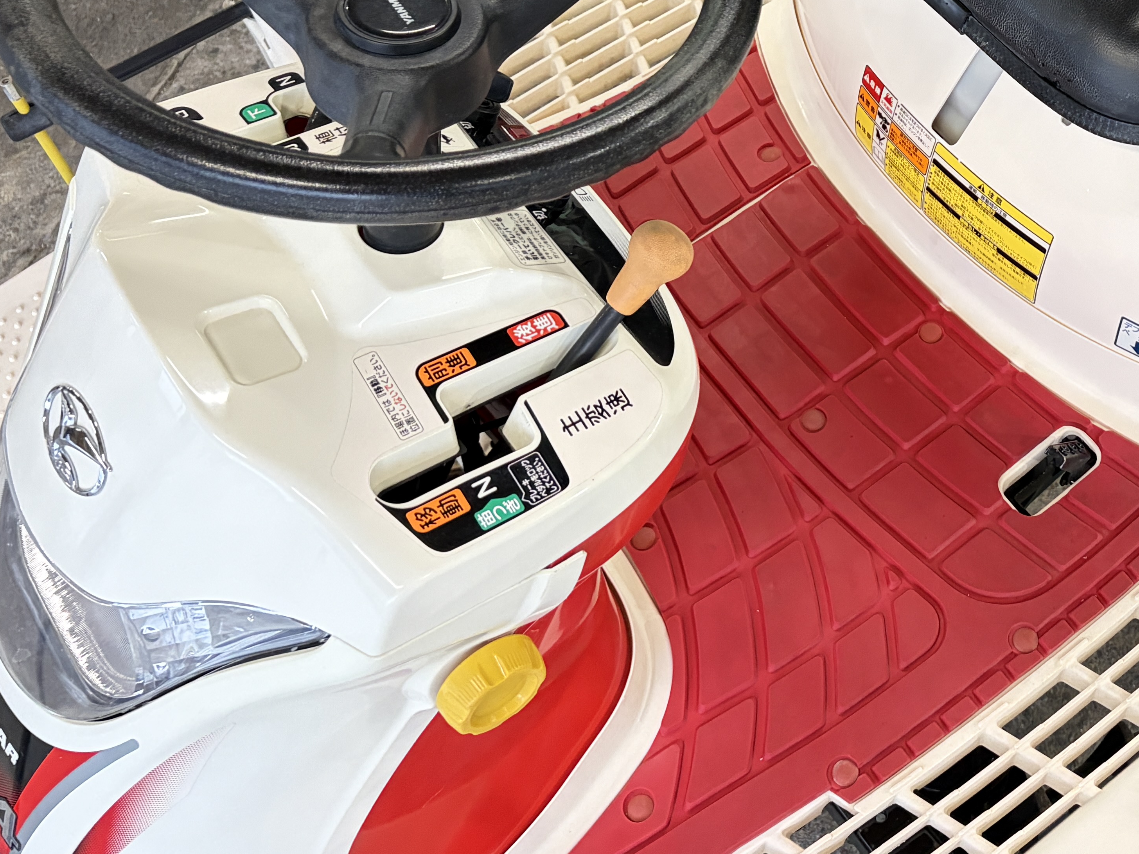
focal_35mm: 51
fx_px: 1678
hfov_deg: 35.9
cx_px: 950
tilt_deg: -48.4
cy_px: 88
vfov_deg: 27.5
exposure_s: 1/60
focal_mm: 5.96
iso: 320
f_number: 1.6
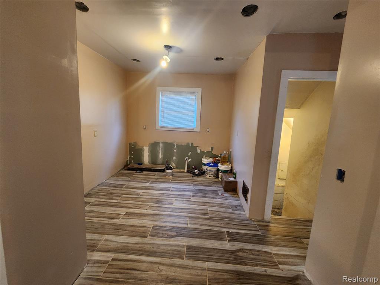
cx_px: 190
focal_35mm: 13
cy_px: 142
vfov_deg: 89.9
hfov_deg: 106.2
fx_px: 143
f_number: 2.2
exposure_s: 1/40
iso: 320
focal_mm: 2.2
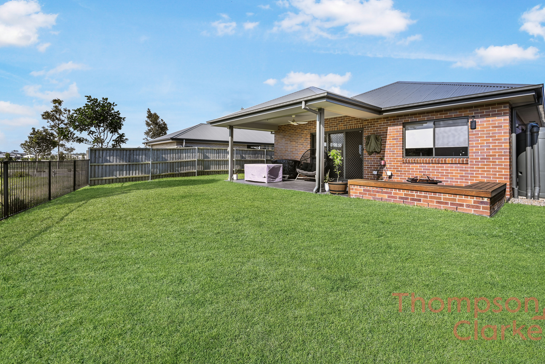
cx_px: 287
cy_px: 170
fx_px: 227
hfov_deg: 100.3
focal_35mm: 15
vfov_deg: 77.3
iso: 100
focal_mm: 14
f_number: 9
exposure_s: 1/160
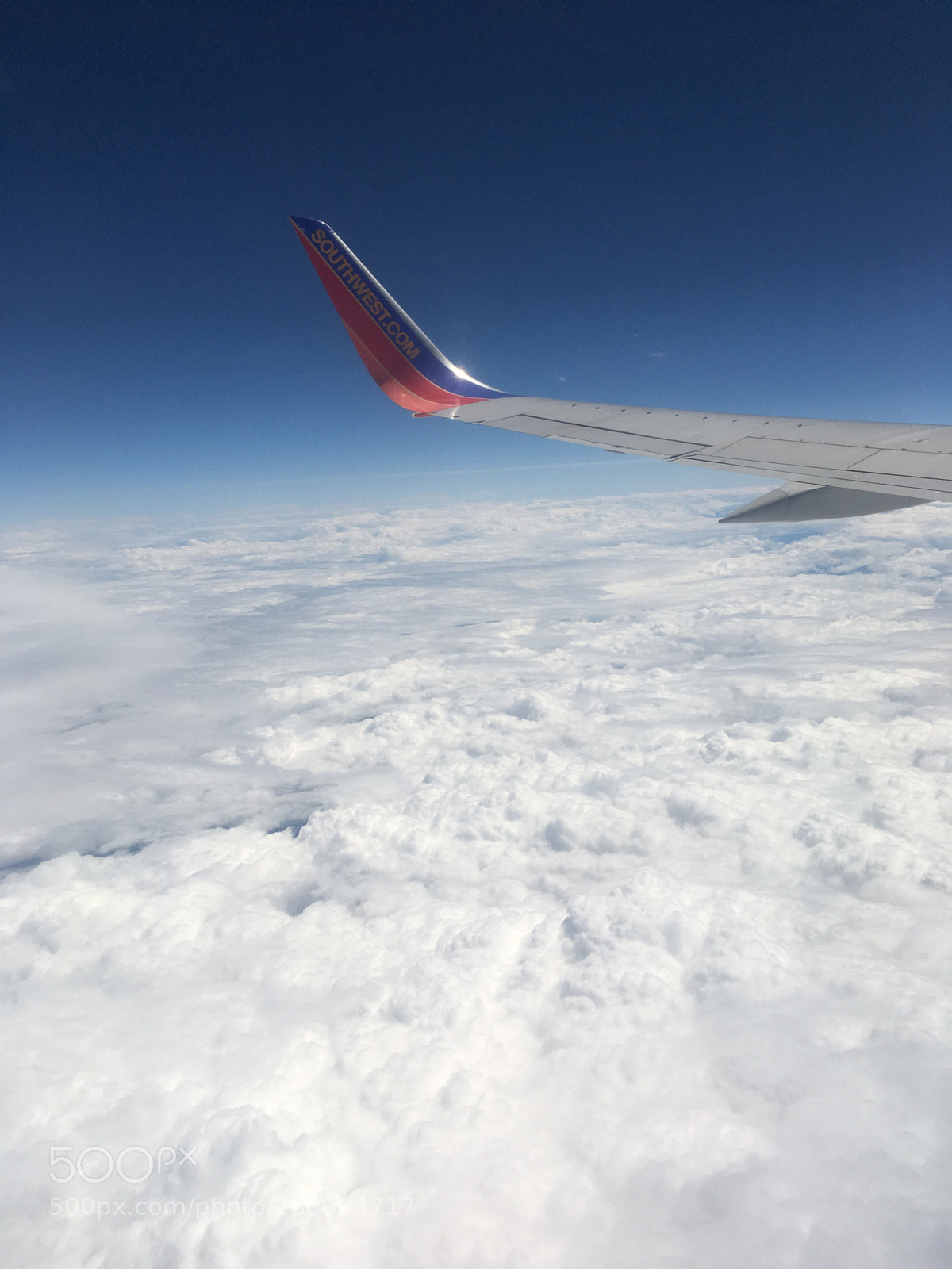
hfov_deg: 48.2
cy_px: 634
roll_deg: +2.9
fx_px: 1063
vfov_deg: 61.7
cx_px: 476
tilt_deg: -10.1
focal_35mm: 29
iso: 25
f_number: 2.2
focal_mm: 4.15
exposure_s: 1/3344
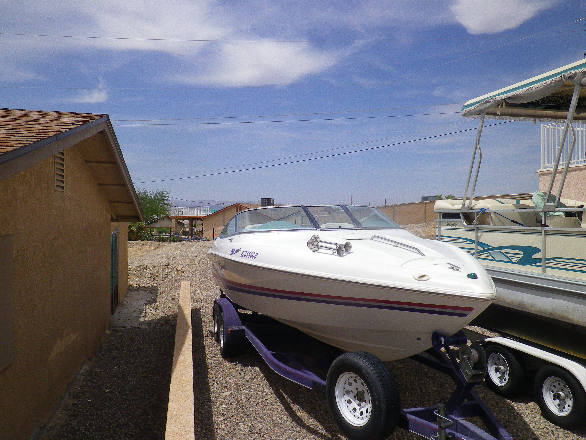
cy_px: 220
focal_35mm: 28
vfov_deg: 49.7
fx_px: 474
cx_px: 293
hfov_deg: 63.4
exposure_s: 1/400
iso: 80
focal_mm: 5
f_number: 8.3
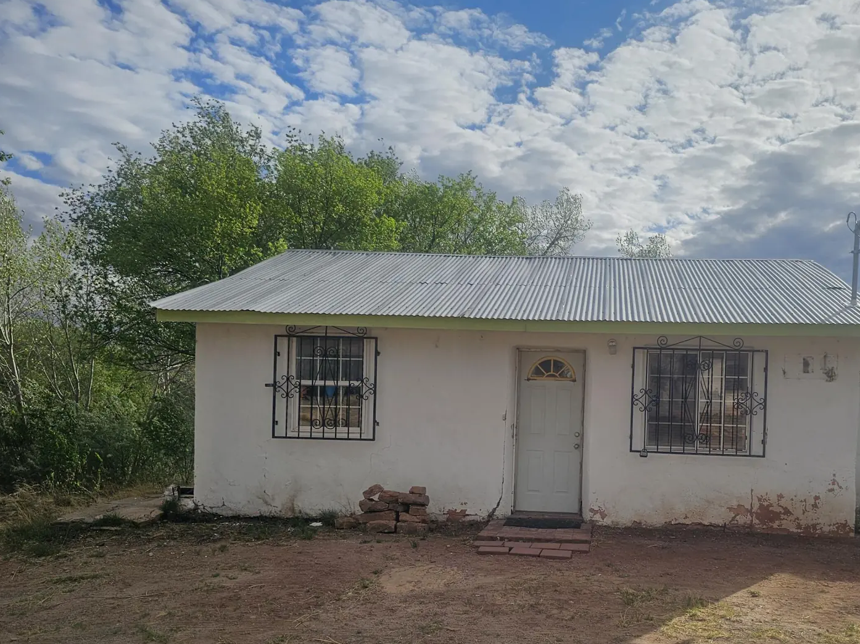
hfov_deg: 54.5
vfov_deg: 42.6
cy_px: 407
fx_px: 820
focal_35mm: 33
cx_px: 555
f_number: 1.7
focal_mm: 6.3
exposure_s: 1/2246
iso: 10
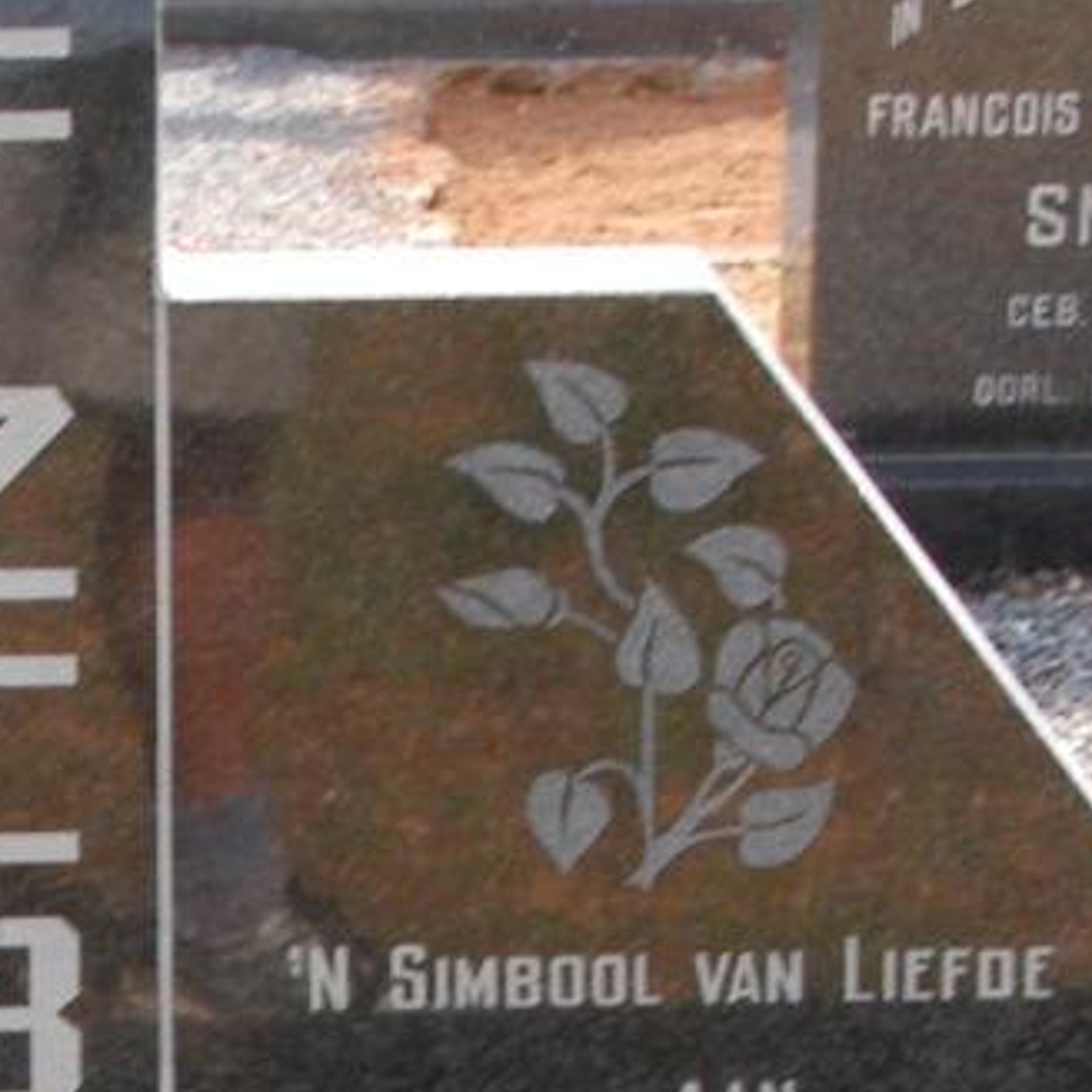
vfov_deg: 9.5
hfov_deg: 9.5
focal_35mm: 183
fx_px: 6531
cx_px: -50
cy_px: 864
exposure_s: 1/30
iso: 640
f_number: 18
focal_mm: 46
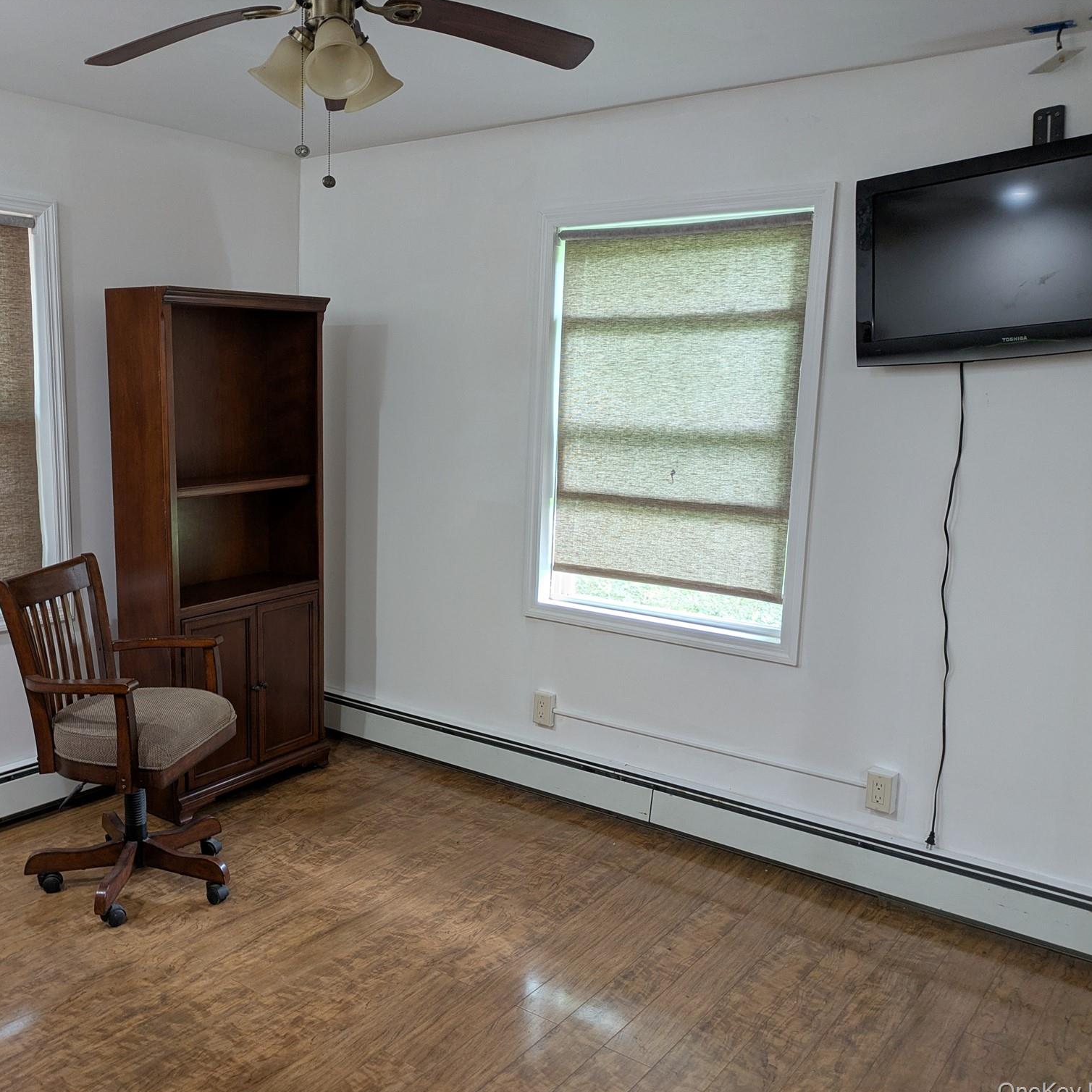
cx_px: 404
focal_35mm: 30
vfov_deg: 54.0
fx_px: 1071
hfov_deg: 53.4
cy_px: 553
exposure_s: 1/24
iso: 54
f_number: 1.89
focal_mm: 5.43
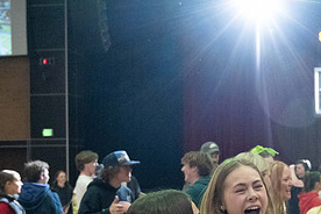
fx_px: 740
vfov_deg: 16.3
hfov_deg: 23.3
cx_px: 330
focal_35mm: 83
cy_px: 171
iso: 8000
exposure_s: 1/400
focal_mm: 33.5
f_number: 4
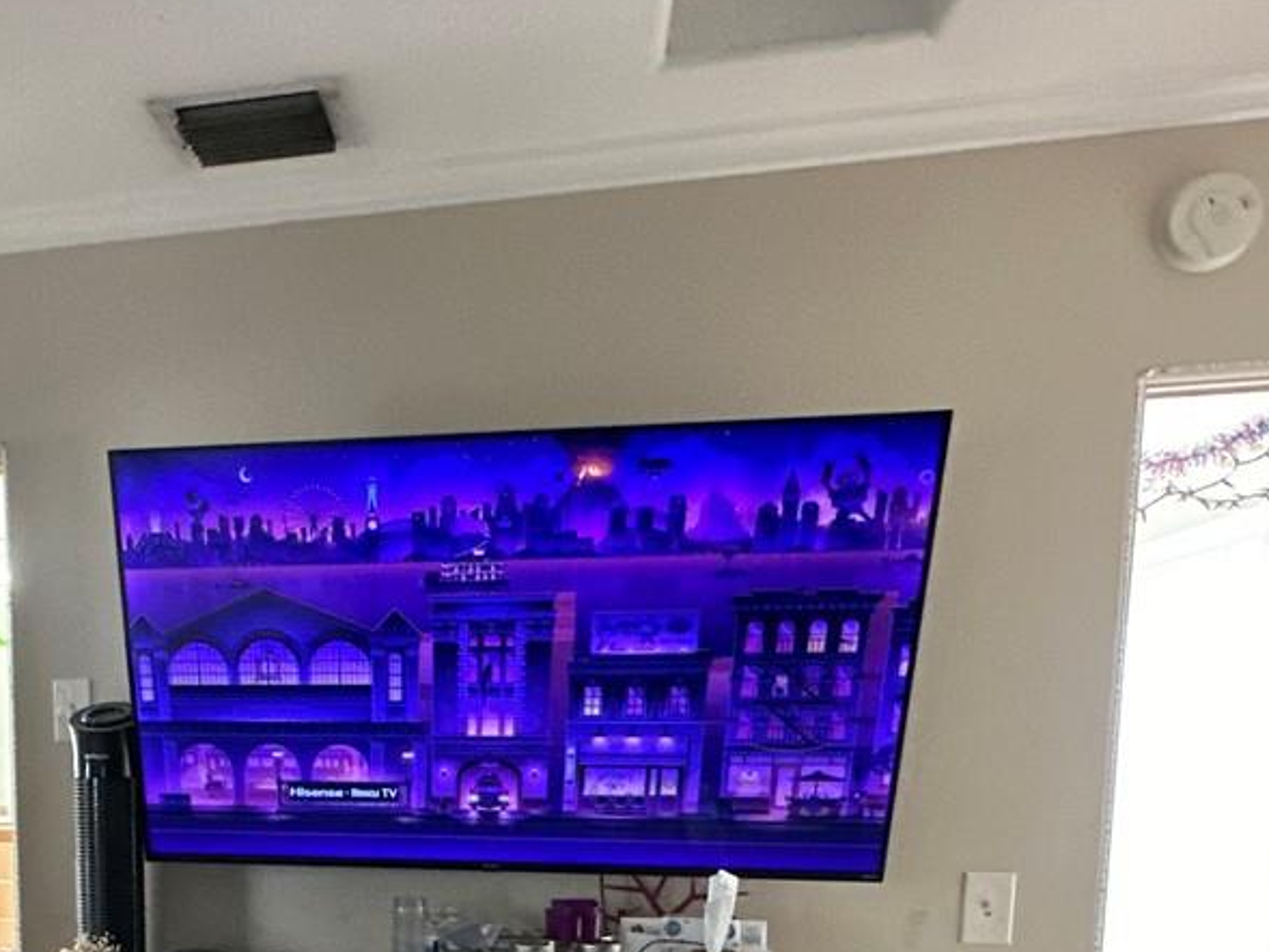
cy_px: 924
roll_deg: +2.6
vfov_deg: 34.7
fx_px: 1393
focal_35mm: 38
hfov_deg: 45.6
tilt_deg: -7.7
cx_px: 198
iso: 800
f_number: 2.2
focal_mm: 2.22
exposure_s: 1/60
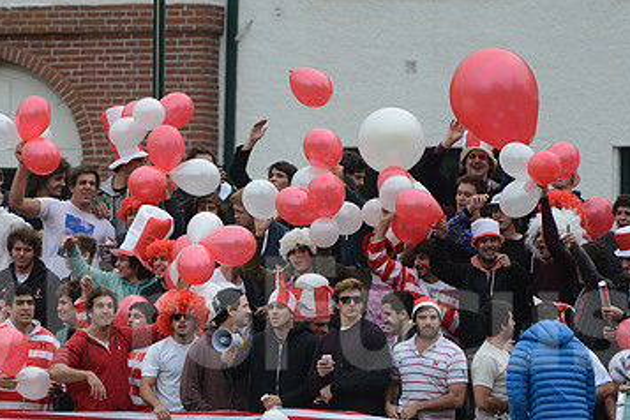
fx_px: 7962
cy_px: 310
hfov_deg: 4.5
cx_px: 189
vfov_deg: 3.0
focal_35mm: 455
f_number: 4
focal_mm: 280
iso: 320
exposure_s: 1/400
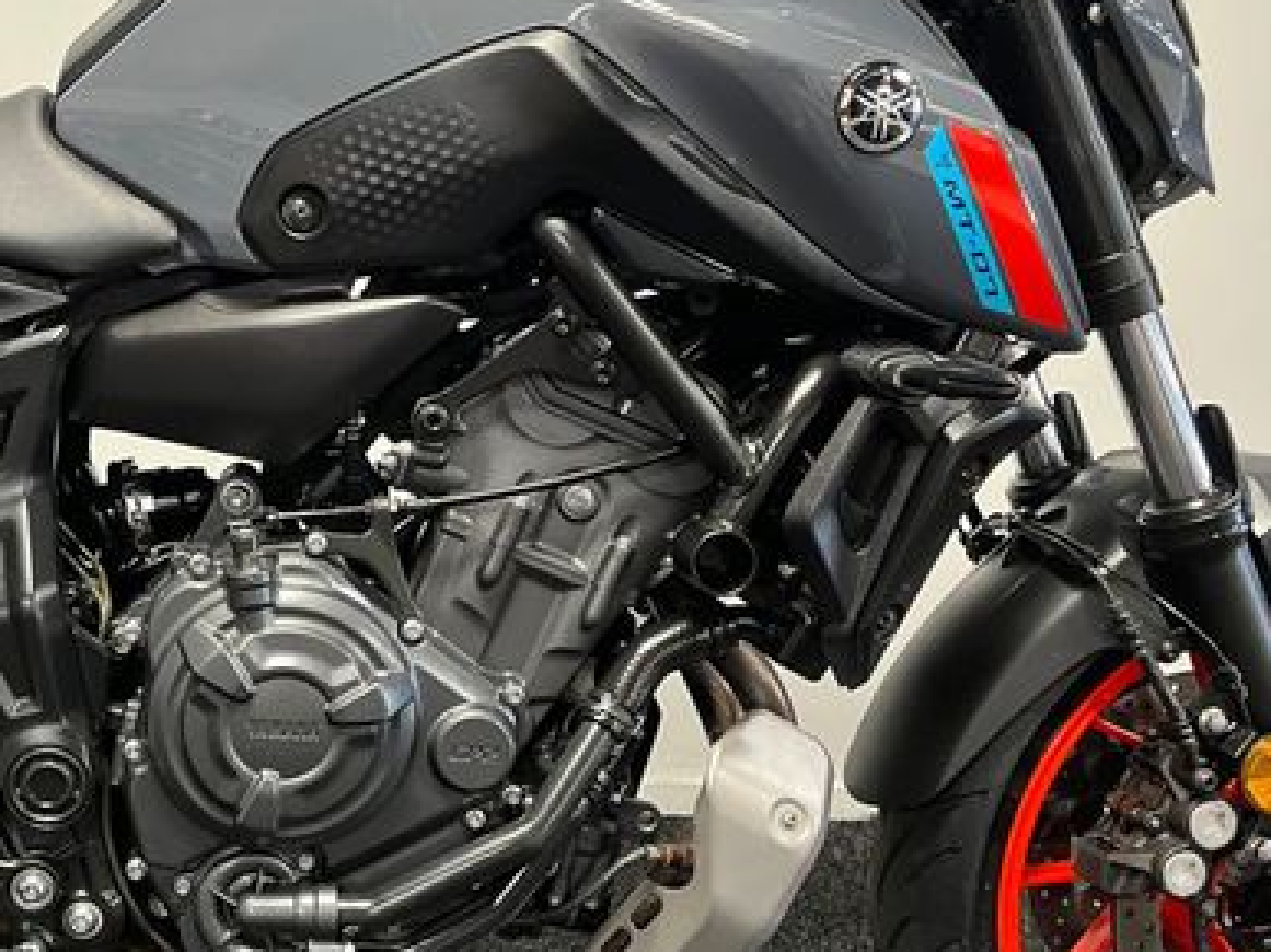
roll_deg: -3.8
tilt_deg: -12.5
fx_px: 1578
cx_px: 411
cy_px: 496
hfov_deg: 43.2
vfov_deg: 33.6
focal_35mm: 43
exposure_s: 1/50
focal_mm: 5.1
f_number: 1.6
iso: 320
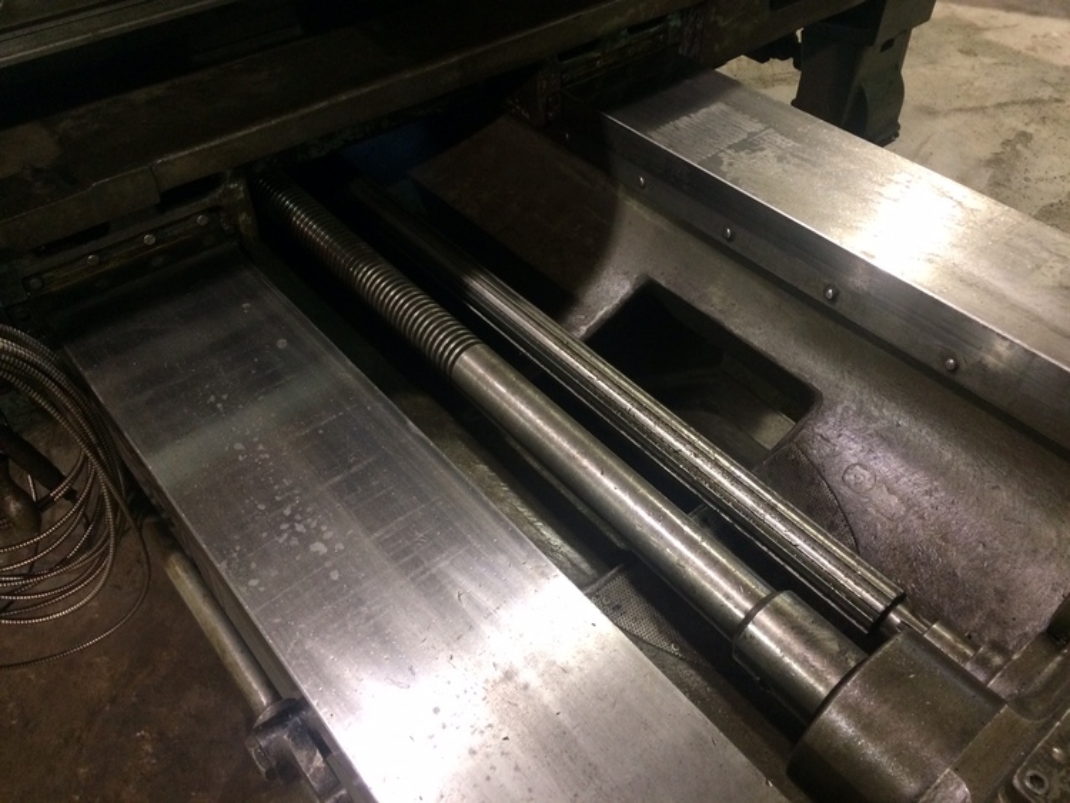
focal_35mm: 29
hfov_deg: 61.6
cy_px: 402
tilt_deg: -44.5
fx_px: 897
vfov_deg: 48.3
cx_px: 535
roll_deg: +0.8
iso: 200
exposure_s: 1/30
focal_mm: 4.15
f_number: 2.2
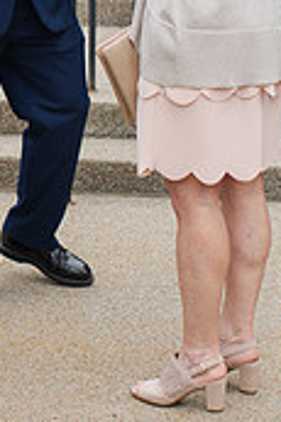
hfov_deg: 9.7
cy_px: 24
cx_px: -132
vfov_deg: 14.8
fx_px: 1607
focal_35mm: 137
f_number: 3.2
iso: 320
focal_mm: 35
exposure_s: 1/400
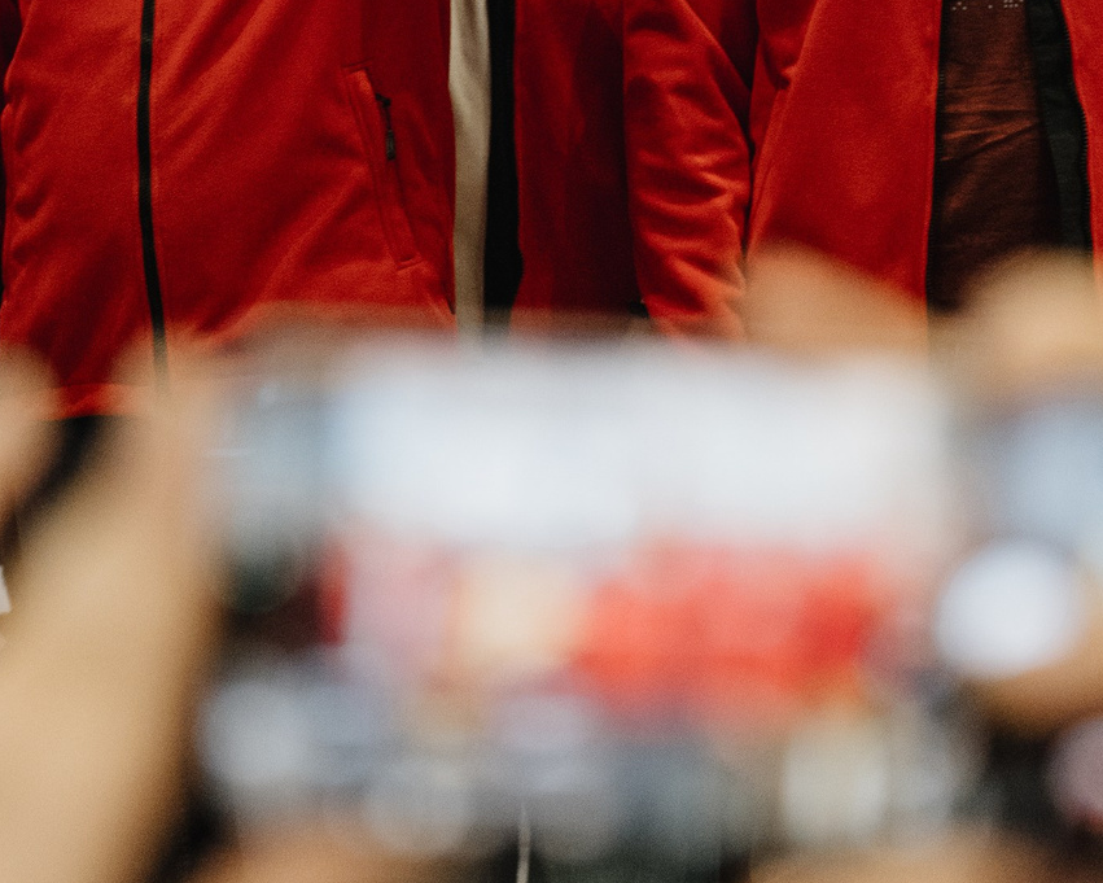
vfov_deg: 10.3
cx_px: 618
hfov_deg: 13.1
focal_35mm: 147
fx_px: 4799
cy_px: -218
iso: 2500
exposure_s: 1/250
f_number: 2.5
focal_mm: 50
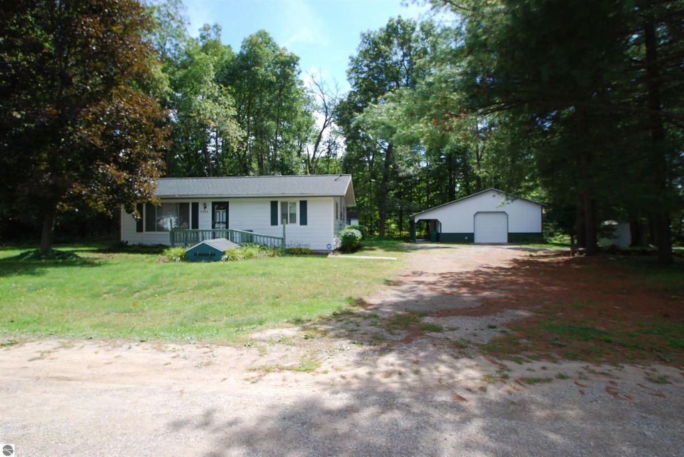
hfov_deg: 85.4
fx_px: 371
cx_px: 342
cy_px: 228
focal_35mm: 20
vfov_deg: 63.3
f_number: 6.3
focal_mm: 13
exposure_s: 1/160
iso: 100
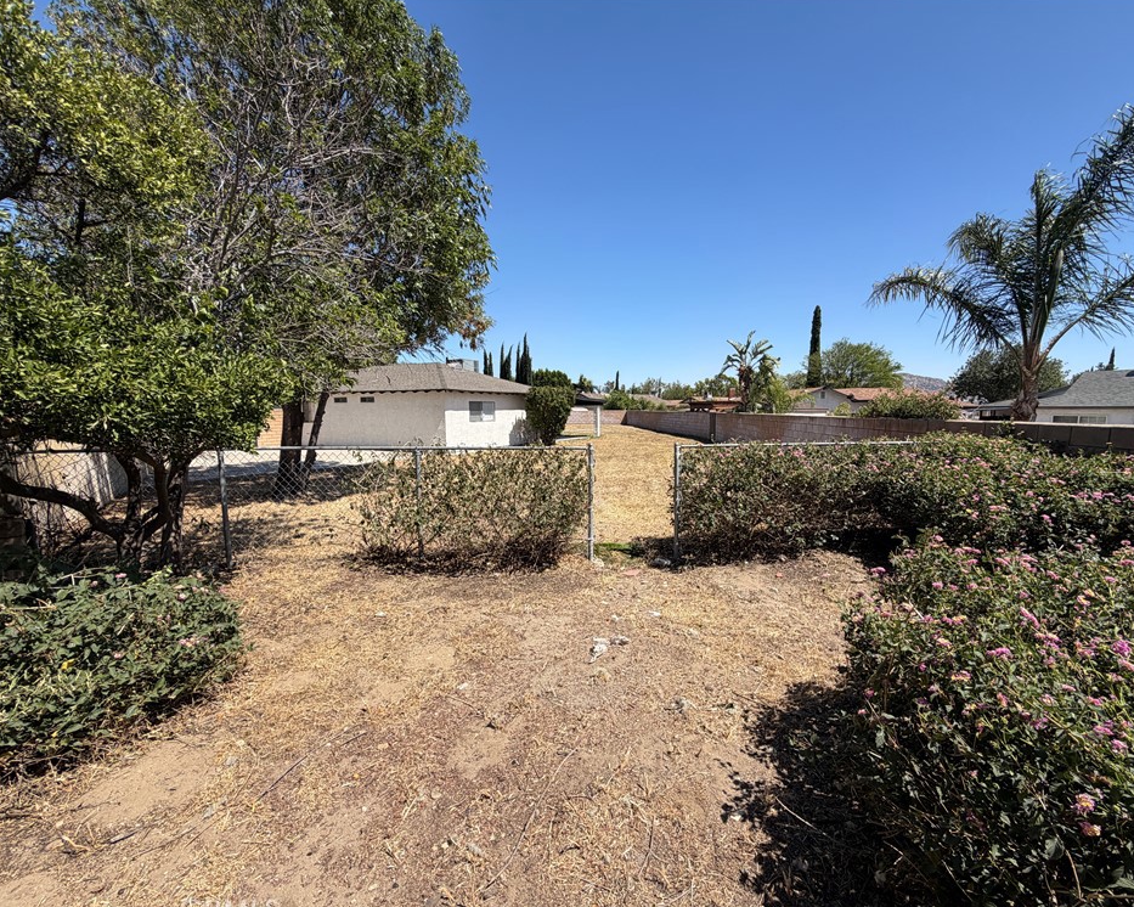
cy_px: 461
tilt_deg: -6.6
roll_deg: +0.5
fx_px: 503
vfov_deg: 84.0
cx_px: 602
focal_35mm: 15
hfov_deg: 96.7
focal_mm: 2.22
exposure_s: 1/770
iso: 25
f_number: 2.2
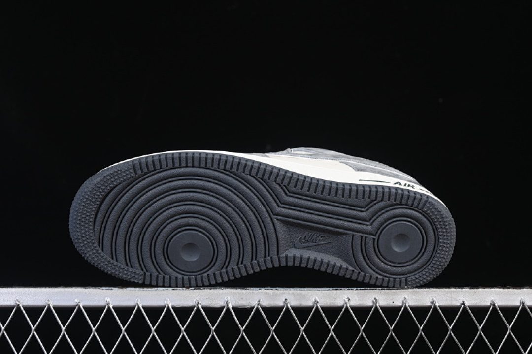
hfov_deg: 27.0
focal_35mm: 75
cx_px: 266
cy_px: 177
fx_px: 1108
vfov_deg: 18.2
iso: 160
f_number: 6.3
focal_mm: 50
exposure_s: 1/60
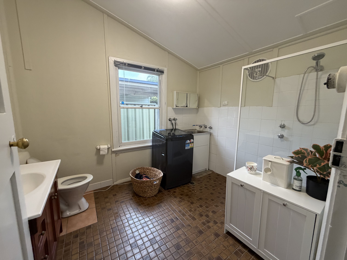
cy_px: 130
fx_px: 140
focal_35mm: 14
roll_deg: -0.8
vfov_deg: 85.7
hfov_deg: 102.1
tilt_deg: -7.6
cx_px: 174
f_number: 2.2
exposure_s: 1/100
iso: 320
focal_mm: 2.22
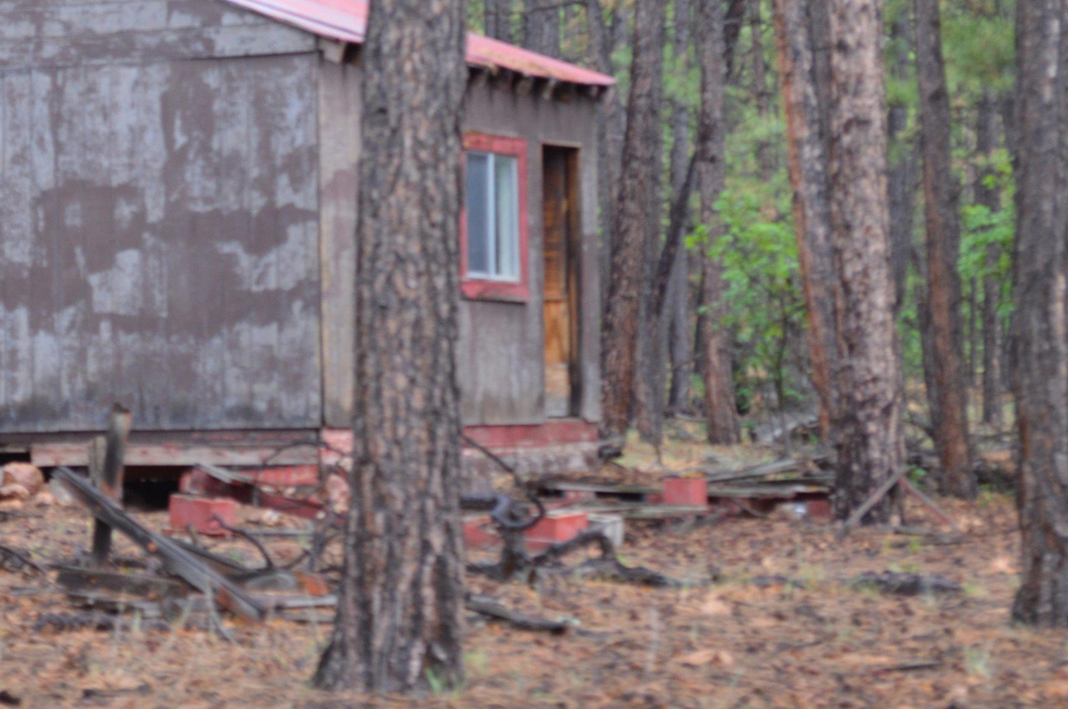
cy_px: 295
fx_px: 4174
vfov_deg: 9.7
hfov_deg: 14.6
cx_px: 344
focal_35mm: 141
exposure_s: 1/60
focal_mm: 55
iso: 400
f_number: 5.6
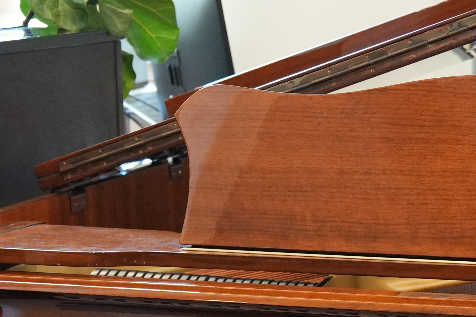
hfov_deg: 12.4
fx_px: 2168
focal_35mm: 164
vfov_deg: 8.3
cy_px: 353
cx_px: 422
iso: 2000
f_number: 2.8
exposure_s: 1/160
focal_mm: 32
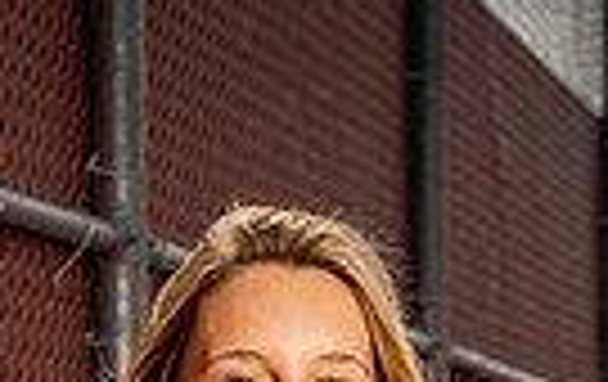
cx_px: 185
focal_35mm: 237
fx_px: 3935
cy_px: 908
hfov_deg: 8.8
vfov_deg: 5.4
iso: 50
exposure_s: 1/250
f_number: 7.1
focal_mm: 70
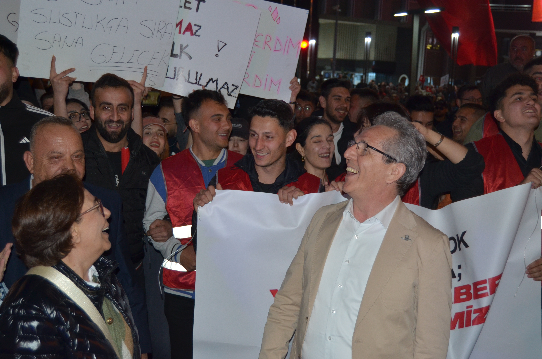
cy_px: 180
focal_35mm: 48
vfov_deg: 28.0
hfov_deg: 41.2
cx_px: 271
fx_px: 721
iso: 800
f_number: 4.5
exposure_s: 1/60
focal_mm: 32
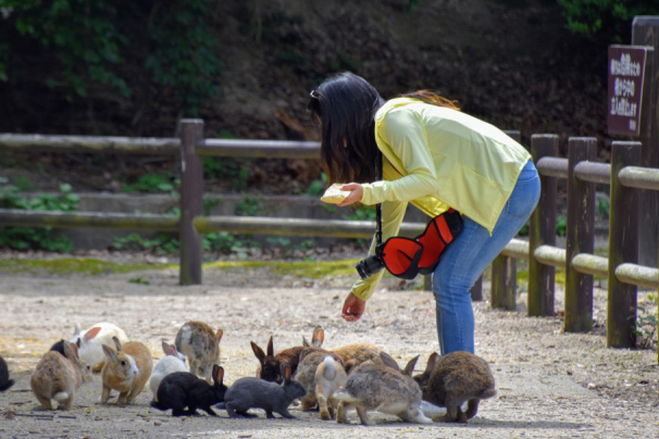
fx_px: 8328
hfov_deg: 4.5
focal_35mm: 455
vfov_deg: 3.0
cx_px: 227
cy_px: 190
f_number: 6.3
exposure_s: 1/500
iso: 220
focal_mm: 230
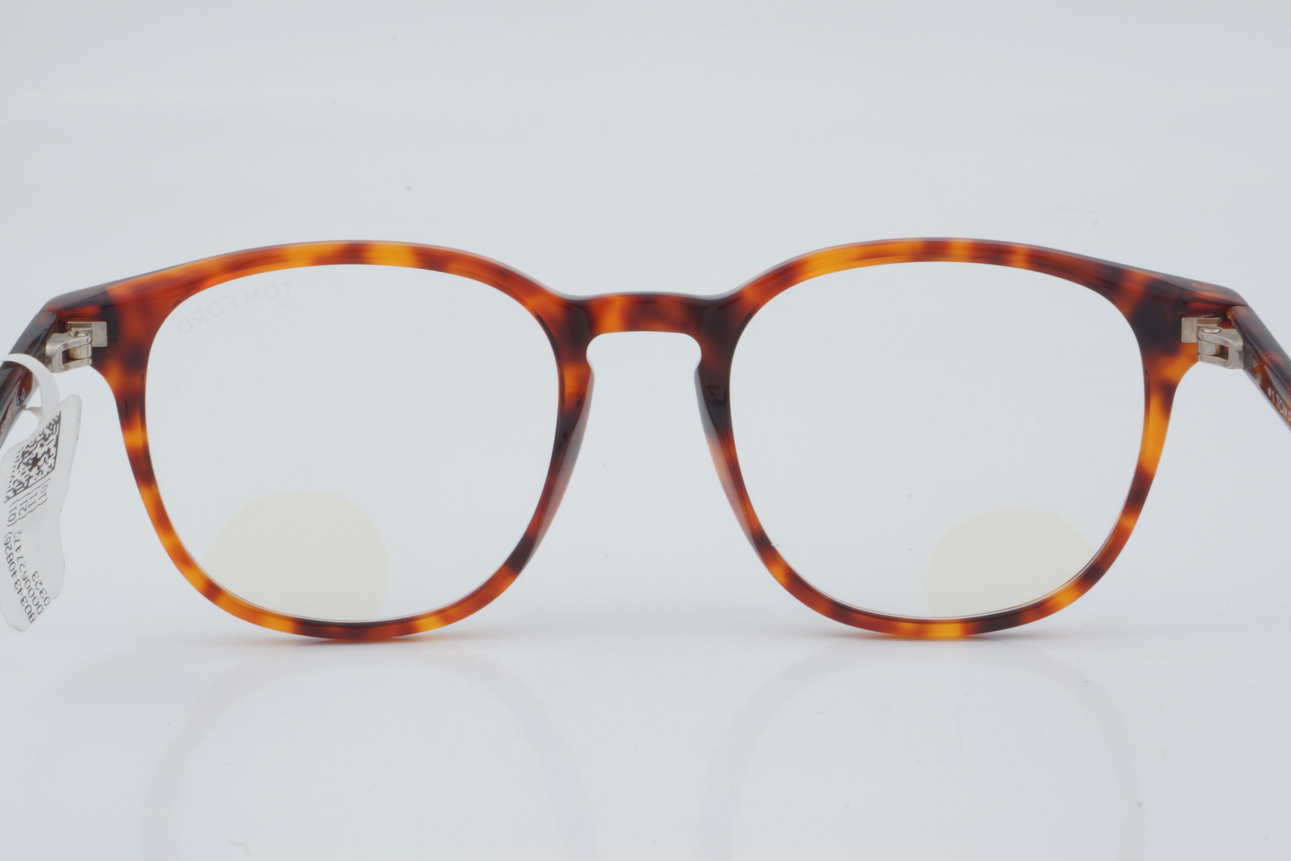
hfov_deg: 24.6
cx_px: 646
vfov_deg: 16.6
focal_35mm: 82
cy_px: 430
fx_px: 2958
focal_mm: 55
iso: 100
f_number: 32
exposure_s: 1/3
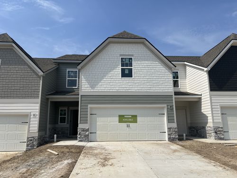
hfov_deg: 67.3
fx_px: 178
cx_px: 118
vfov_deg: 53.1
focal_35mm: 26
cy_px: 89
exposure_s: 1/8696
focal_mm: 5.7
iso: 50
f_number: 1.5
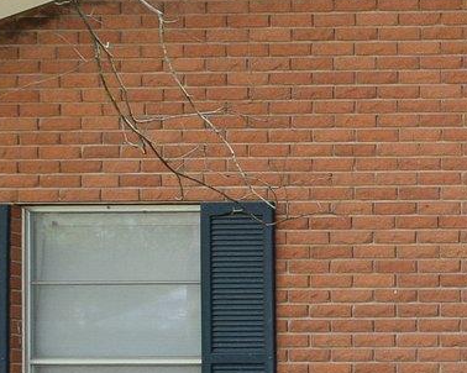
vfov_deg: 13.6
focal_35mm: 112
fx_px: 1547
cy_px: 353
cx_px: 1107
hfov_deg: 13.1
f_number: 8
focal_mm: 15
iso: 400
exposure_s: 1/80
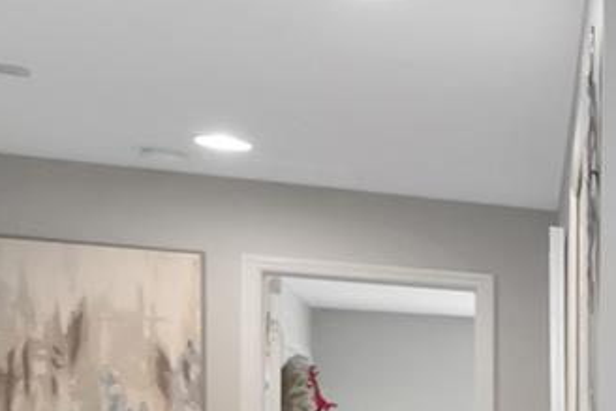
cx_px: 1315
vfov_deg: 16.0
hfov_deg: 16.8
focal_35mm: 80
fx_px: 1377
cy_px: 546
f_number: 7.1
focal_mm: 11
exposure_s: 1/50
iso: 2000
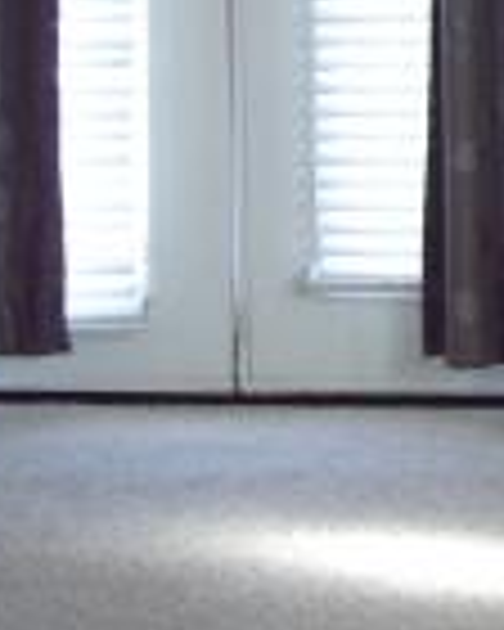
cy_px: -153
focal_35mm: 210
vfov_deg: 9.1
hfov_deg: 7.1
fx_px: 3916
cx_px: 1012
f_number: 3
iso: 200
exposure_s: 1/60
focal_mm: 7.6
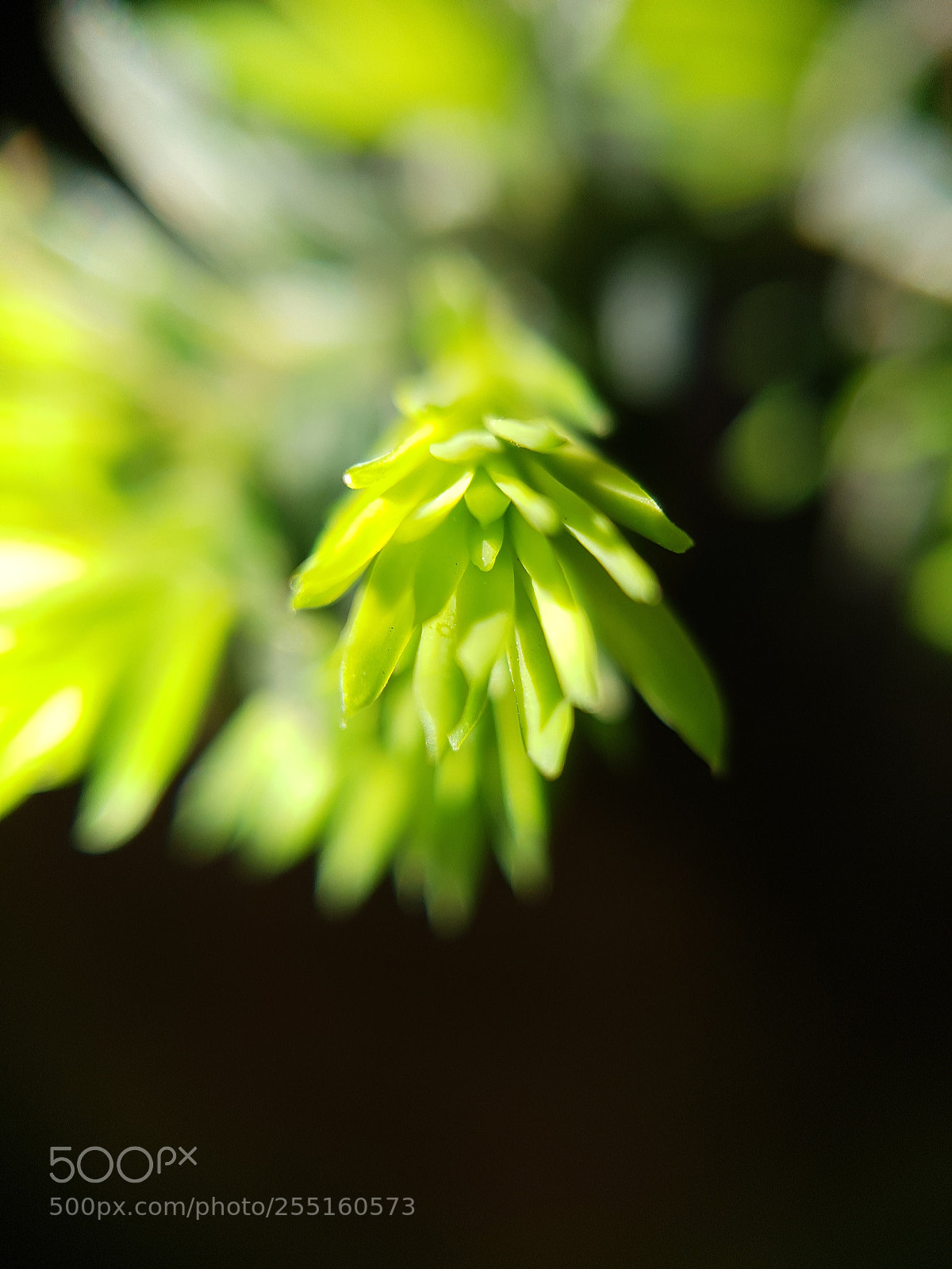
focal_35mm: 26
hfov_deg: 53.1
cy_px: 634
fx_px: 953
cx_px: 476
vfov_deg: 67.3
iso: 50
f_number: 1.5
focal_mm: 4.3
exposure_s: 1/744
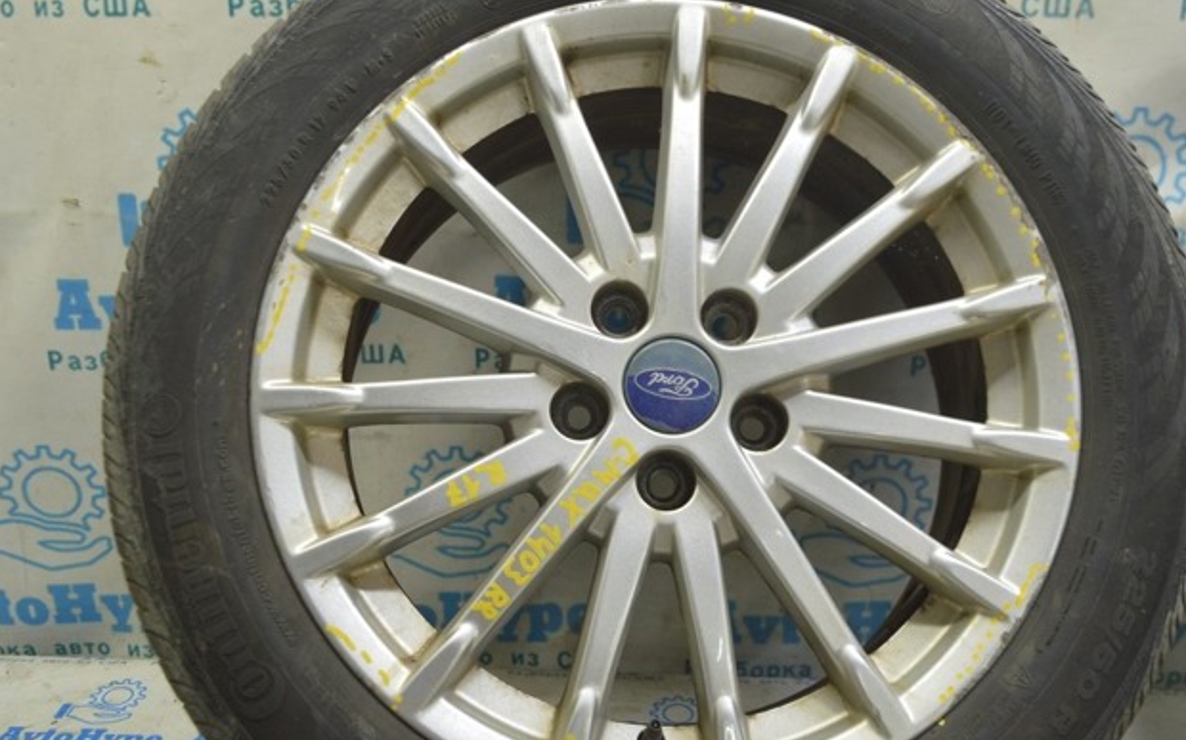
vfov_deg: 31.2
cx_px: 595
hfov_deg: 48.2
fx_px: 1325
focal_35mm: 41
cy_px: 387
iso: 400
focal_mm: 26
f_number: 5.6
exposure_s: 1/20
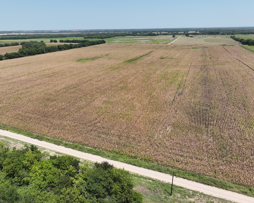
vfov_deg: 54.9
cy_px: 98
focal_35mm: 26
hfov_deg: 65.9
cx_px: 116
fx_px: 195
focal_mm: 12.29
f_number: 2.8
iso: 100
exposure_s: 1/1600
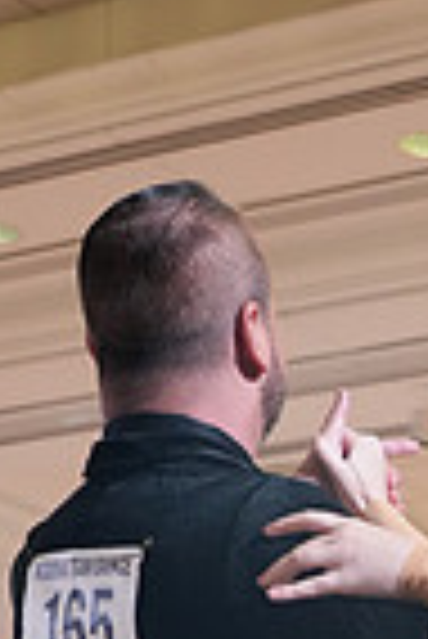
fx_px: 2473
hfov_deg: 9.5
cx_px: 746
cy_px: 1184
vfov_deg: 13.2
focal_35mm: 139
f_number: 4
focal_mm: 34
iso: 3200
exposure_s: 1/400
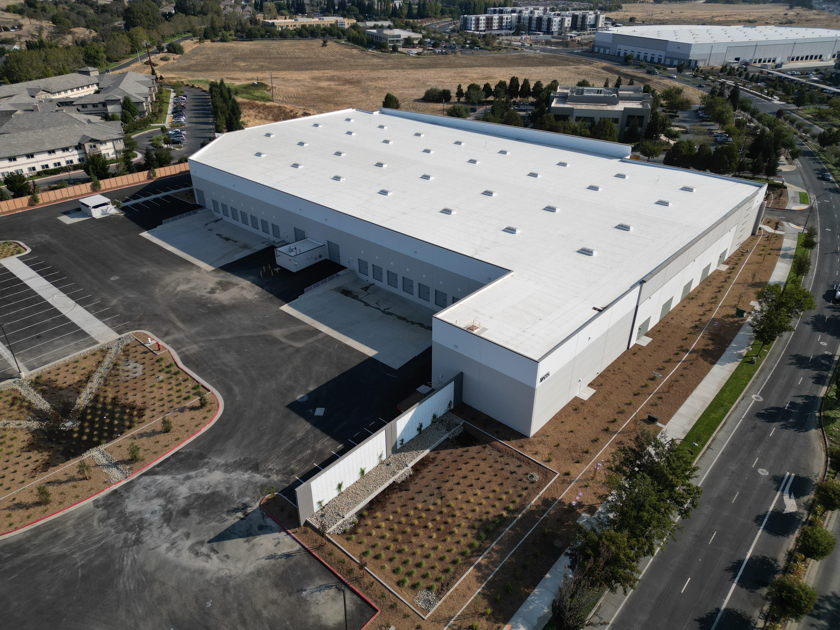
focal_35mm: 24
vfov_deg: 56.8
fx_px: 582
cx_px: 420
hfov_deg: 71.6
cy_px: 315
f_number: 1.7
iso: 100
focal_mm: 6.72
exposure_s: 1/4000
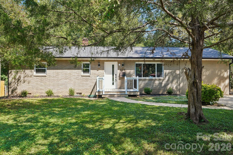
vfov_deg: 44.6
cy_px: 78
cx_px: 116
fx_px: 189
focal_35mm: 29
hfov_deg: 63.2
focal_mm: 19.5
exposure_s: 1/30
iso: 100
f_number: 8
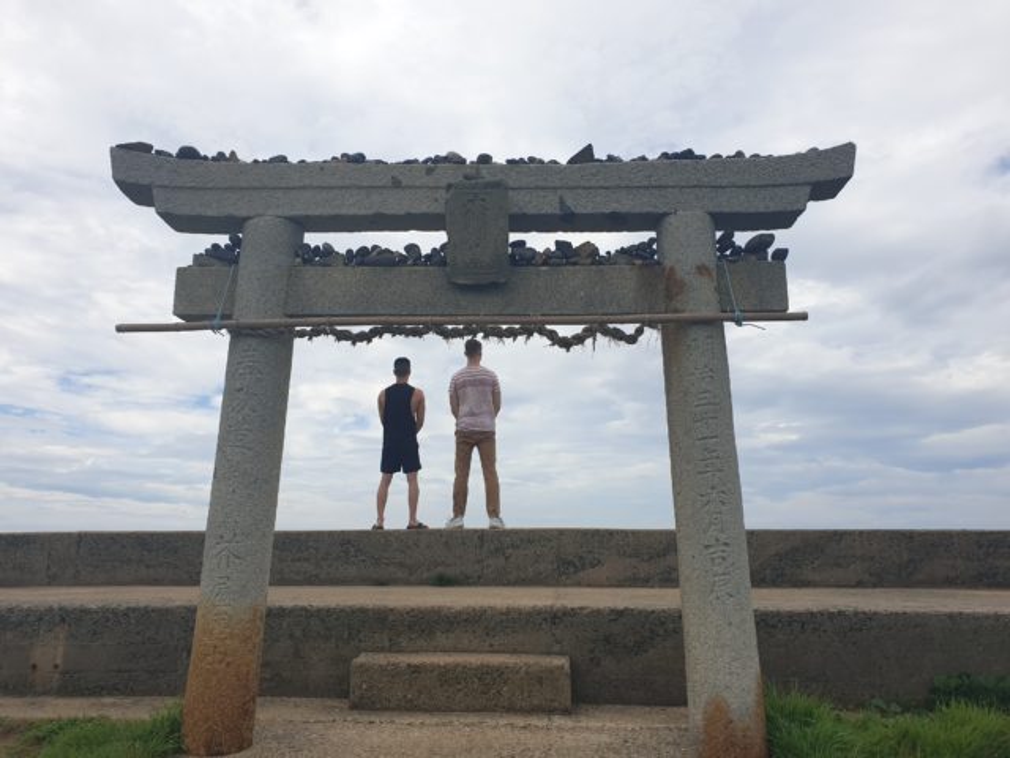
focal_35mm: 26
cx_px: 505
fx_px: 759
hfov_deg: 67.3
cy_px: 379
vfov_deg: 53.1
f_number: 2.4
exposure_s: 1/1464
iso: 50
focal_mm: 4.3
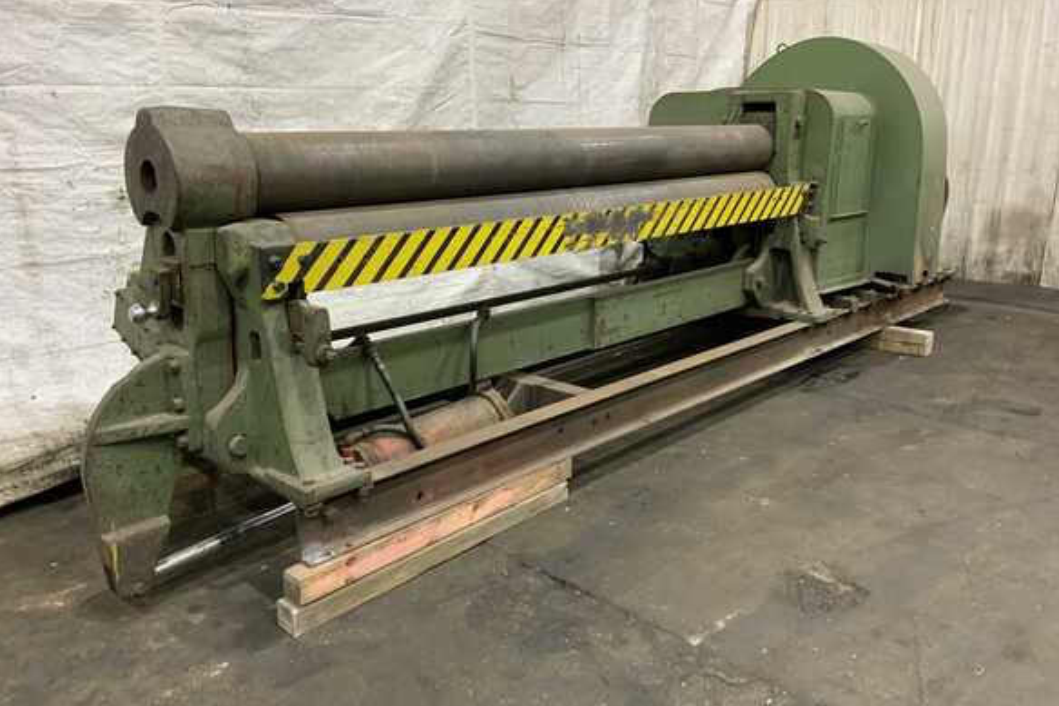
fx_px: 912
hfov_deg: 60.3
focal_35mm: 31
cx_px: 530
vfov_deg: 42.3
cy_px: 345
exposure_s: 1/60
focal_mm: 3
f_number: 1.8
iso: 160
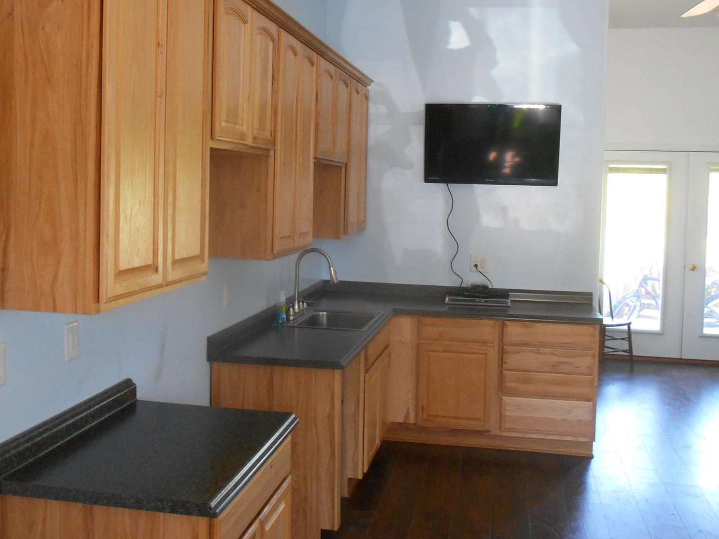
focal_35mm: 36
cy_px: 223
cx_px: 351
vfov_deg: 39.5
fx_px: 748
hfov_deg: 51.4
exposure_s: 1/30
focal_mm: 4.7
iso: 400
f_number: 3.4
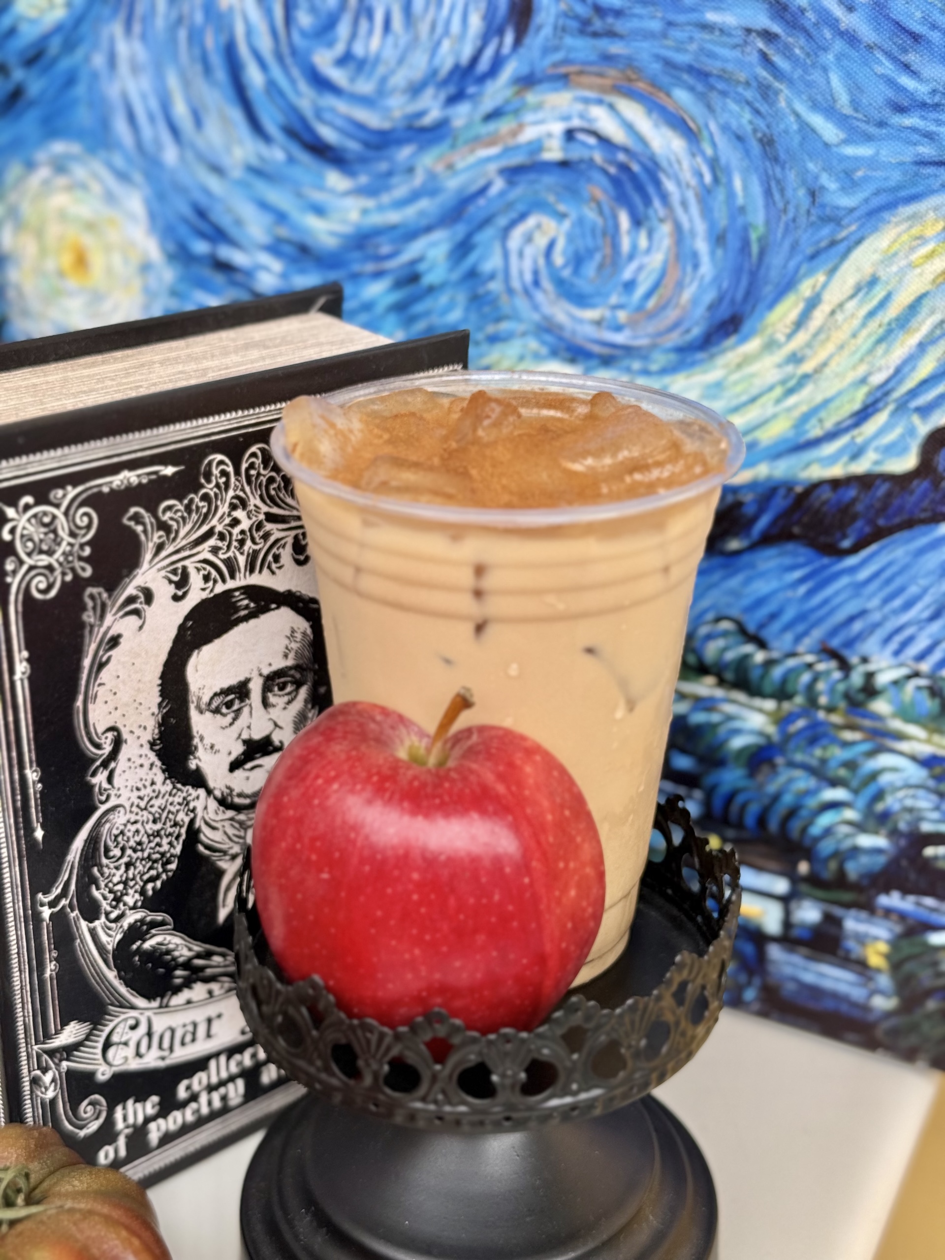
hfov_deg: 30.3
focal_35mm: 48
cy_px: 630
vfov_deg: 39.7
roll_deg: -2.0
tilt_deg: -23.2
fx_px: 1747
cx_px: 472
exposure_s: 1/837
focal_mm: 6.76
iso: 64
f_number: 1.78
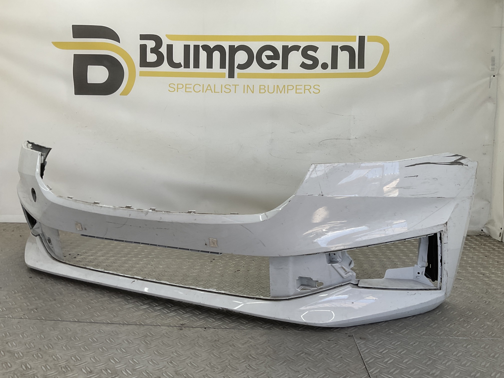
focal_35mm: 29
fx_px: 422
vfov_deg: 48.2
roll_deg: -3.8
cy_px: 189
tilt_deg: -7.2
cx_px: 252
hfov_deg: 61.7
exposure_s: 1/190
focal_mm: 3
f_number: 1.8
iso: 16
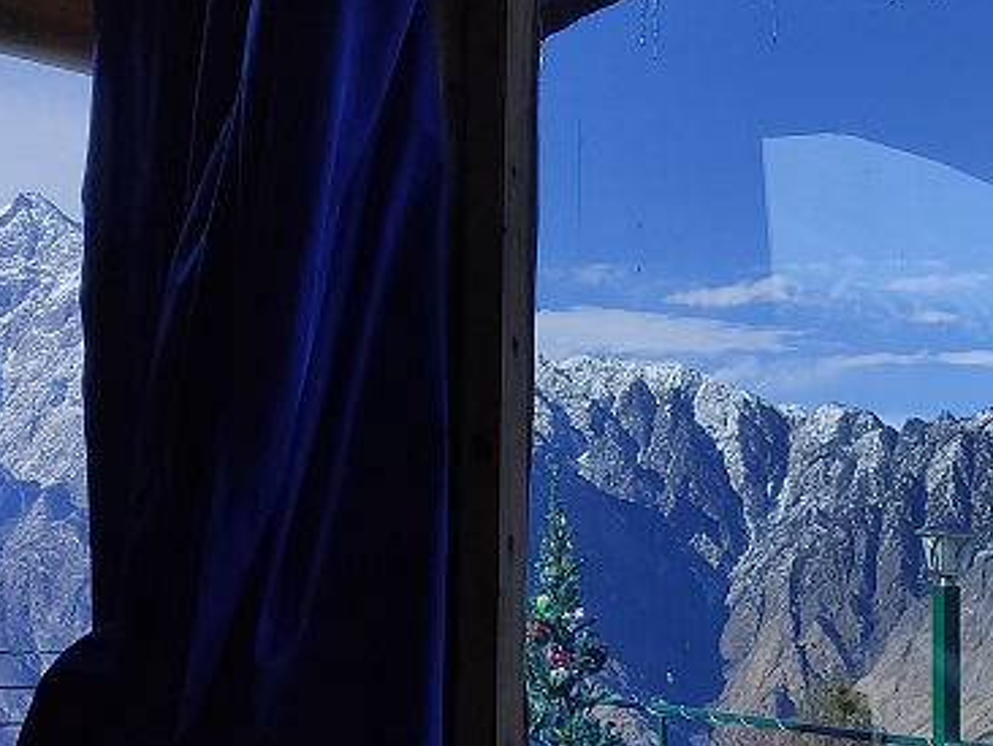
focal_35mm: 71
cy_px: 616
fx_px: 2038
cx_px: 765
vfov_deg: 20.5
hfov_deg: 27.0
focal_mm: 4.74
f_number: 1.79
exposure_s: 1/346
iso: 100
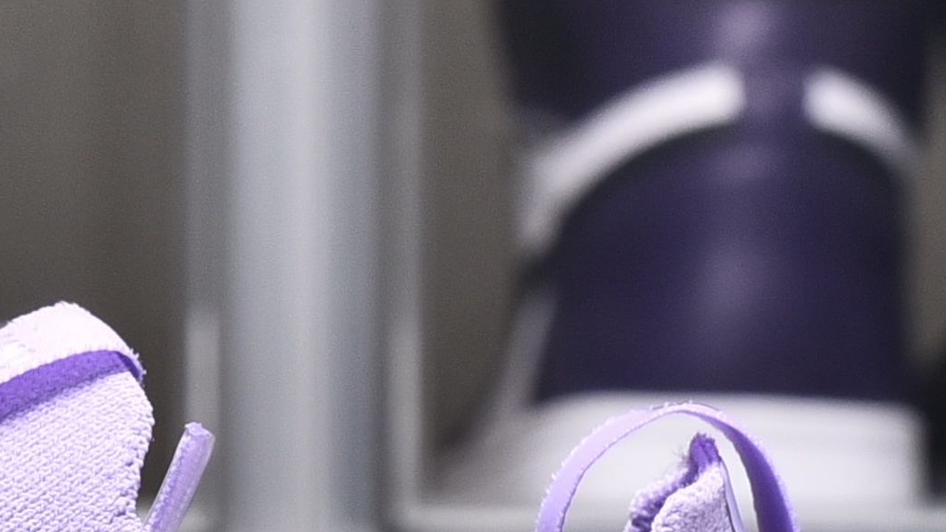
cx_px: -305
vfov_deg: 4.2
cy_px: 631
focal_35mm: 292
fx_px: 7325
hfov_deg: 7.3
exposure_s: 1/180
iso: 500
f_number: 9.5
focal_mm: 50
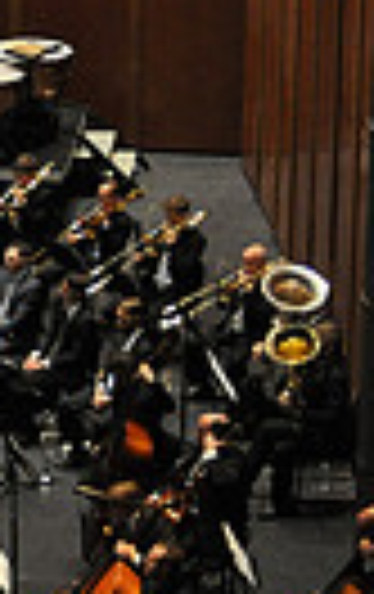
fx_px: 3475
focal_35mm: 214
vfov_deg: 9.8
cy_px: 119
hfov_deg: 5.7
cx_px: -757
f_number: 2.8
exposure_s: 1/250
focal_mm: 32
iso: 1600
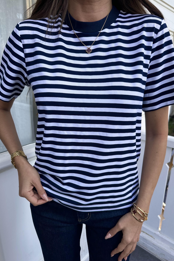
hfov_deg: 51.3
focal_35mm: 25
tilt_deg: -17.3
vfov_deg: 71.5
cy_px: 130
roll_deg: -1.6
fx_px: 181
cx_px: 88
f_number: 1.78
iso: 80
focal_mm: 6.86
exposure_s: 1/549
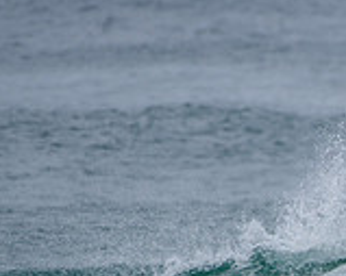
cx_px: 455
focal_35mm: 1712
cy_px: 334
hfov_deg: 1.1
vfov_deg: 0.9
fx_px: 17521
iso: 250
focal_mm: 500
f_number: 5.6
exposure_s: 1/2000
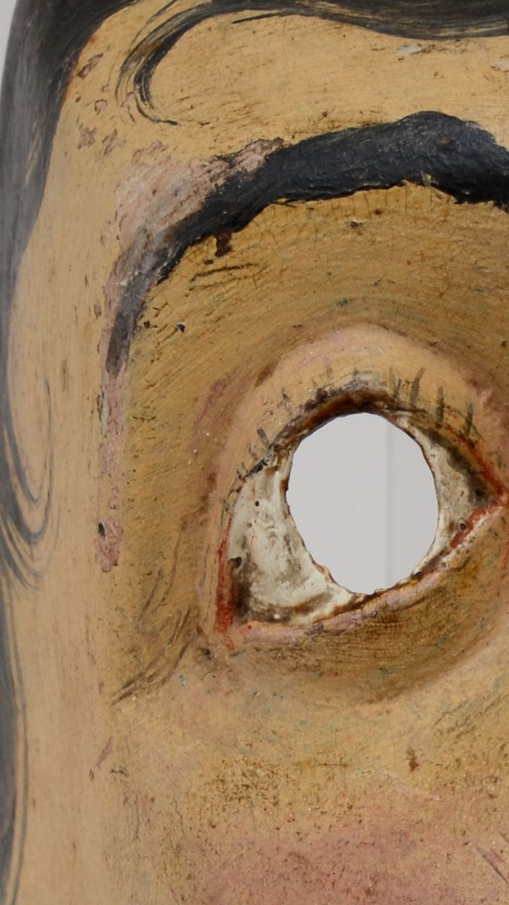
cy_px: 903
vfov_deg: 12.2
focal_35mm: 175
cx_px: 686
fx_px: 4198
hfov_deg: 6.9
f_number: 13
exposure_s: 1/60
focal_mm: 32
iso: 100
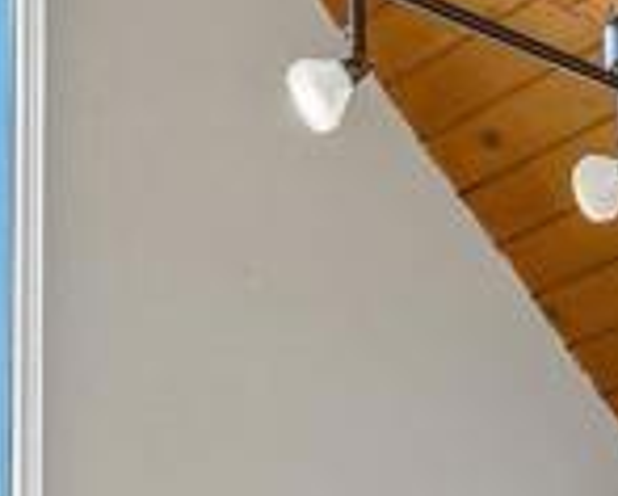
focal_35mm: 124
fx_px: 2271
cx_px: 109
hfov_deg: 15.4
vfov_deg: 10.1
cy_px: 1358
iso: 250
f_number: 8
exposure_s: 1/30
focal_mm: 19
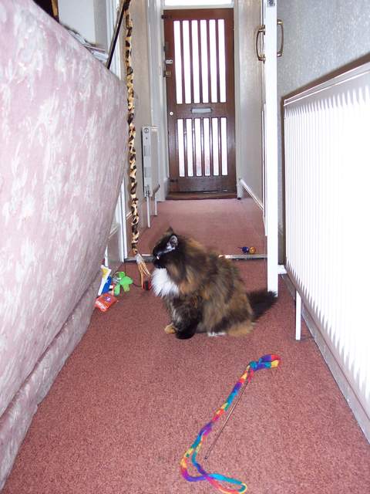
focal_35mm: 38
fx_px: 542
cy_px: 247
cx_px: 185
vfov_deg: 49.0
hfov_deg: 37.7
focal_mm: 8
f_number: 2.8
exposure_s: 1/30
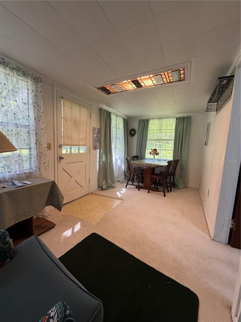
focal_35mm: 14
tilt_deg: -6.8
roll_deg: -2.1
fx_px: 130
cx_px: 120
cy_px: 161
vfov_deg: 102.1
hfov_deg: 85.7
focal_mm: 2.22
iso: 200
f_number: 2.2
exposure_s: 1/121
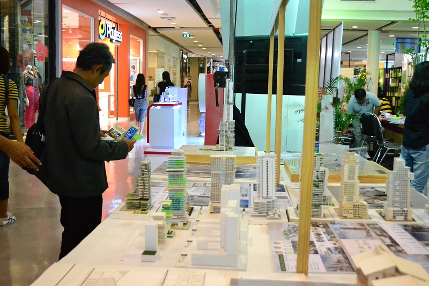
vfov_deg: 31.9
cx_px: 214
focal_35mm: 42
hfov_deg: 46.4
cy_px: 143
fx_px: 500
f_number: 5
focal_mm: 28
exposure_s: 1/500
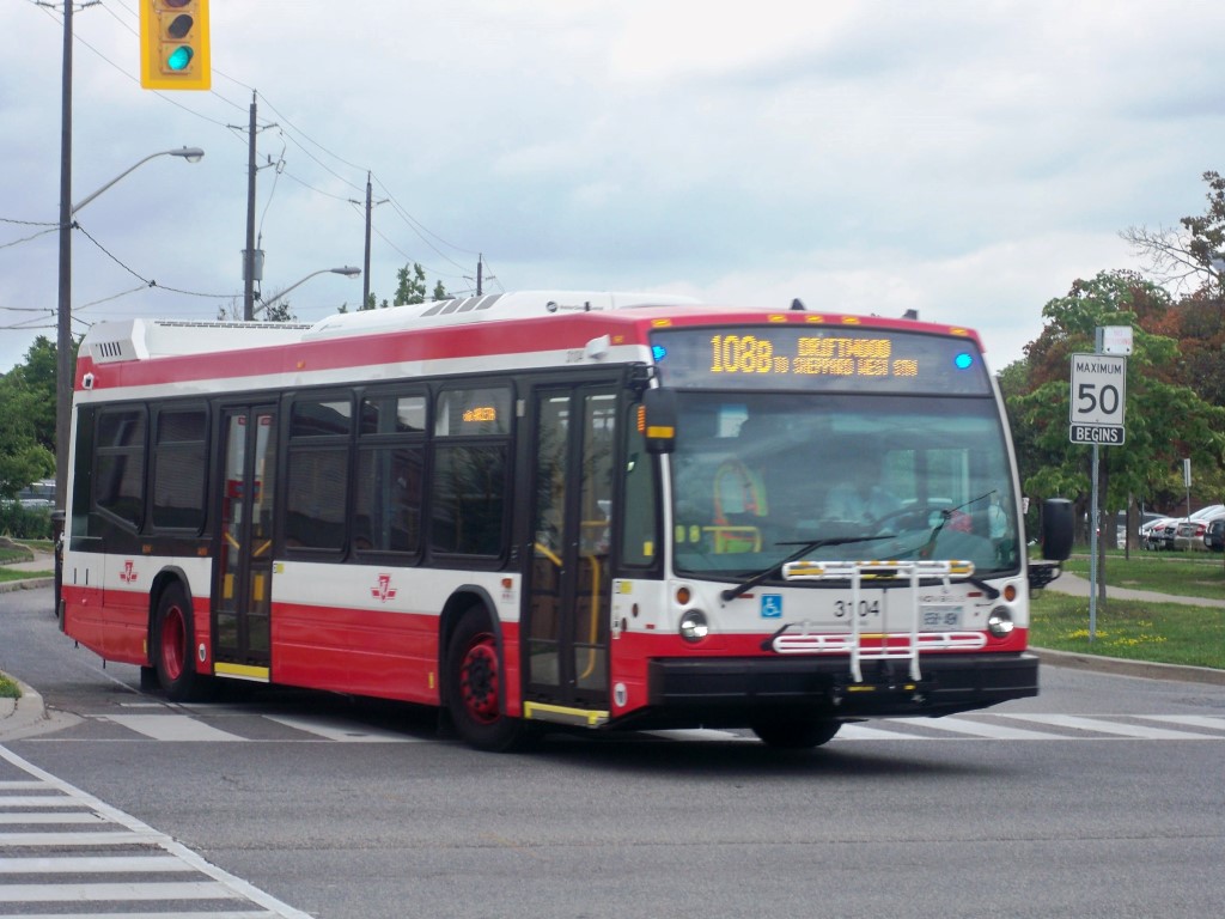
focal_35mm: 105
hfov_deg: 18.7
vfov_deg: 14.1
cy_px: 460
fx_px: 3716
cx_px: 612
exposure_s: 1/100
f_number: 5.7
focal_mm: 18.8
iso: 80
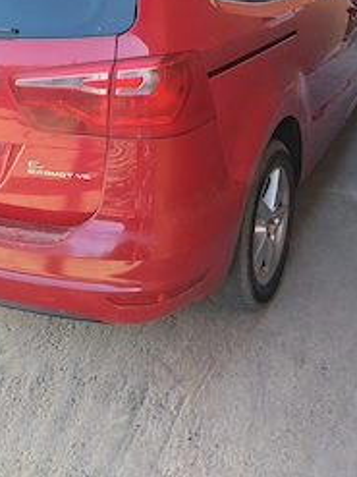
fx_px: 647
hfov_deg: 30.7
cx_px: 125
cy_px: 95
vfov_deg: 38.9
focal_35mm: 47
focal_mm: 3.96
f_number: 1.8
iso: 50
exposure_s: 1/156
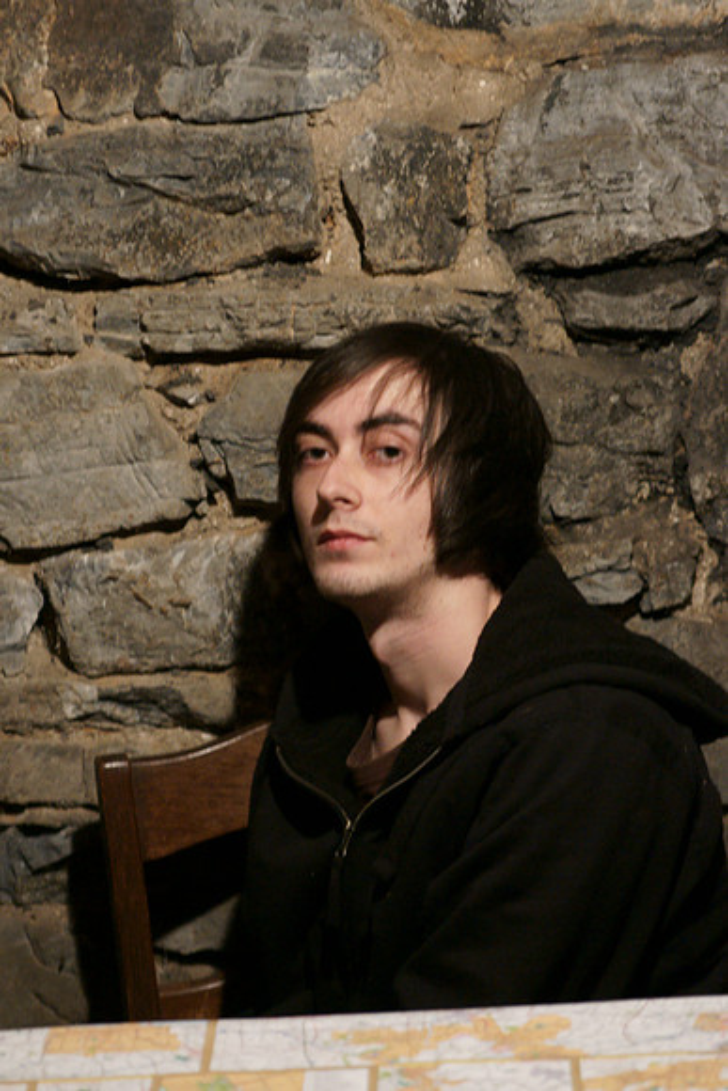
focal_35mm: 112
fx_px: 3410
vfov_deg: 18.2
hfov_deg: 12.2
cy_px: 546
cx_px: 364
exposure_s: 1/25
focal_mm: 75
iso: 1600
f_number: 2.8
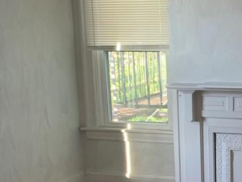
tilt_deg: -12.8
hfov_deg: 23.9
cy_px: 141
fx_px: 545
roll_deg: +0.4
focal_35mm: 78
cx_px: 241
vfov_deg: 18.8
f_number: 1.8
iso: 160
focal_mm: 4.25
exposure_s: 1/60
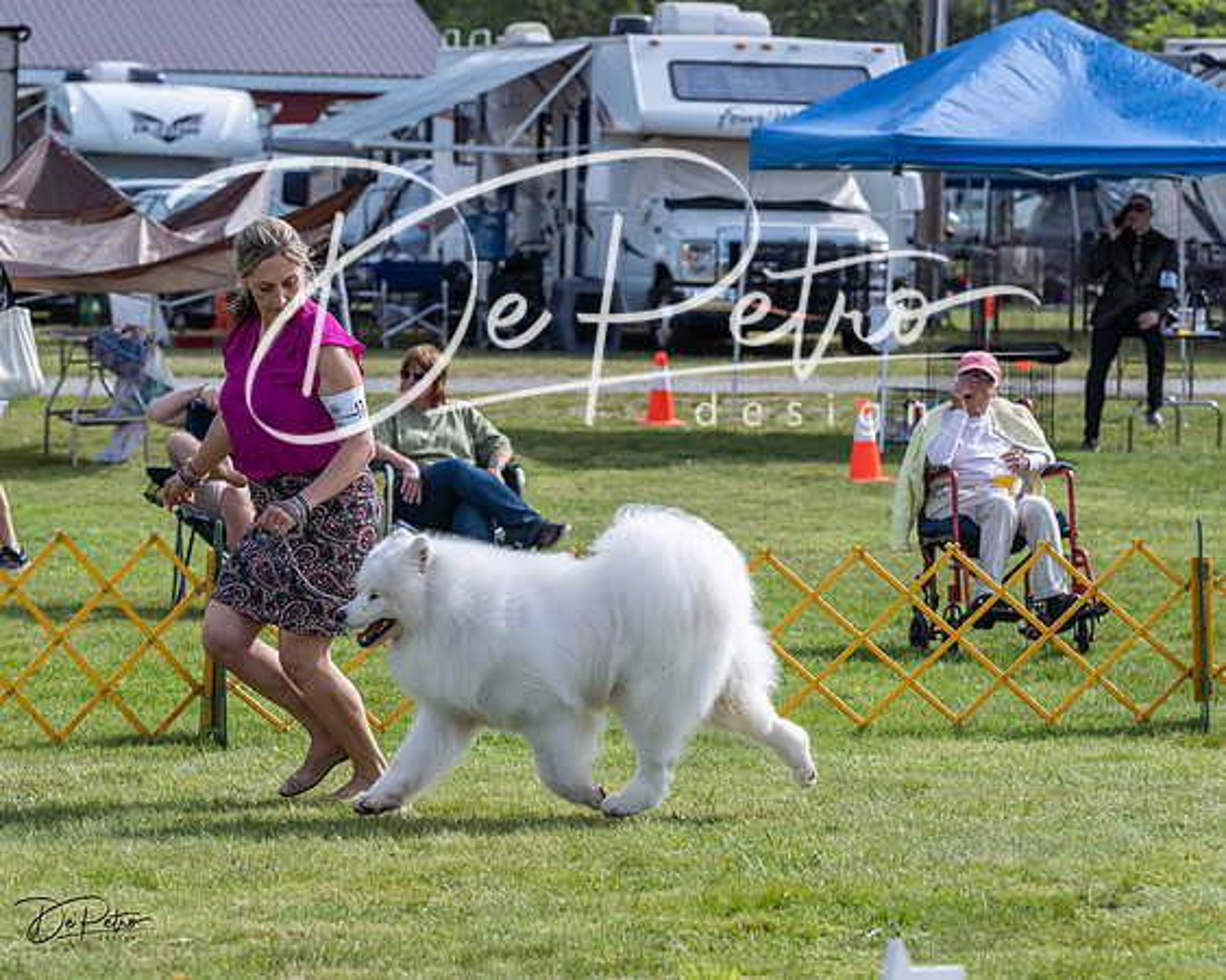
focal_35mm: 156
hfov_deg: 12.3
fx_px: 5673
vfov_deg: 9.9
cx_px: 518
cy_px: 427
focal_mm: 123
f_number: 5.6
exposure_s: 1/1250
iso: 250
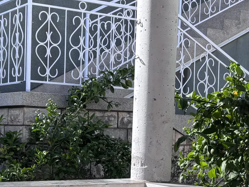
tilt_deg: -6.4
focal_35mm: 82
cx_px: 70
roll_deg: -1.2
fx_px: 590
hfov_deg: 23.6
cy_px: 196
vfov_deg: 17.5
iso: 50
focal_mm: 5.96
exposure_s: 1/1876
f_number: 1.6
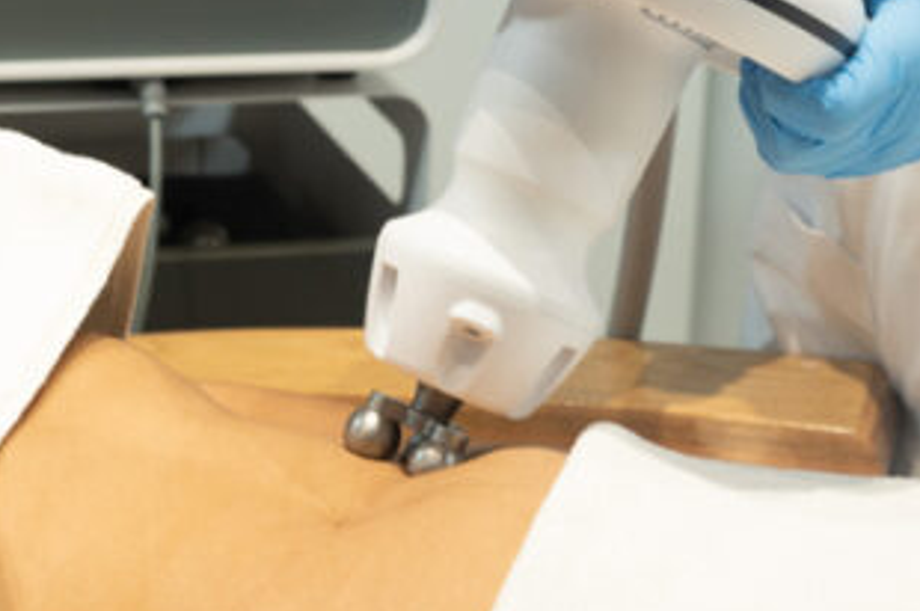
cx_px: 398
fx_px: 3165
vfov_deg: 10.9
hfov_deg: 16.5
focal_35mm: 124
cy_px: -62
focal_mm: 50
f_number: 1.8
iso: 200
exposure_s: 1/125
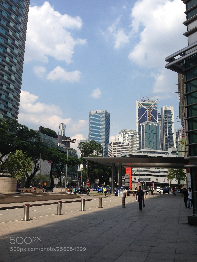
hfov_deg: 42.9
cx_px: 98
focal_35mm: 33
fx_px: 250
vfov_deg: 55.4
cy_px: 131
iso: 50
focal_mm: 4.12
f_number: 2.4
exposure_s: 1/2088
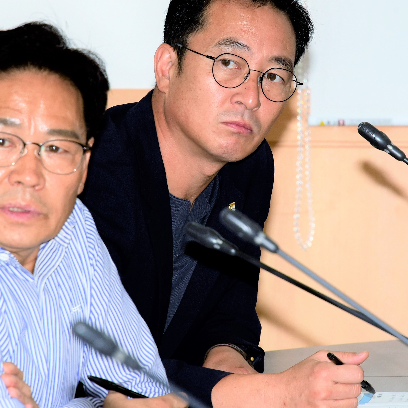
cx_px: 235
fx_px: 7254
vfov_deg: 3.2
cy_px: 131
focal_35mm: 544
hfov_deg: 3.2
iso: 800
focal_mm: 300
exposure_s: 1/250
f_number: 10
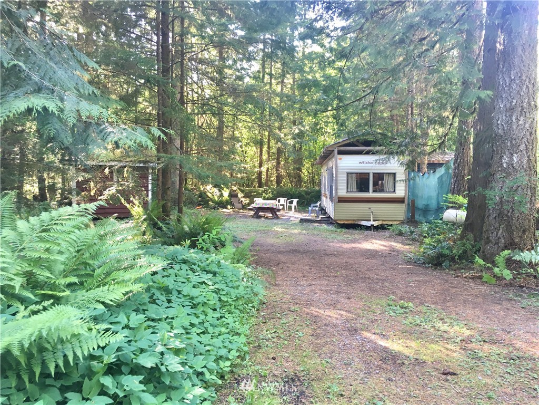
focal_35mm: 29
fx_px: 452
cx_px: 270
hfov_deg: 61.7
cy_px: 202
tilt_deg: -1.6
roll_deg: +0.4
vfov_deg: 48.2
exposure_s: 1/30
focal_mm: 4.15
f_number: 2.2
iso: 50
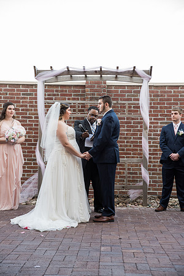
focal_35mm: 56
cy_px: 138
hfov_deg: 24.2
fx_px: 429
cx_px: 92
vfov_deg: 35.6
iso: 250
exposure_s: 1/200
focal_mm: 56
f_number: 3.5
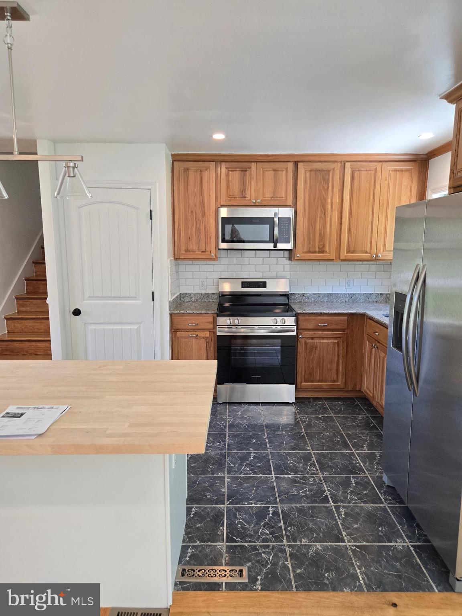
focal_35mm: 23
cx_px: 231
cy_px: 308
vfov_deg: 73.9
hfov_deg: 58.9
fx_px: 409
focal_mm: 5.4
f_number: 1.8
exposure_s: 1/180
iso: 160
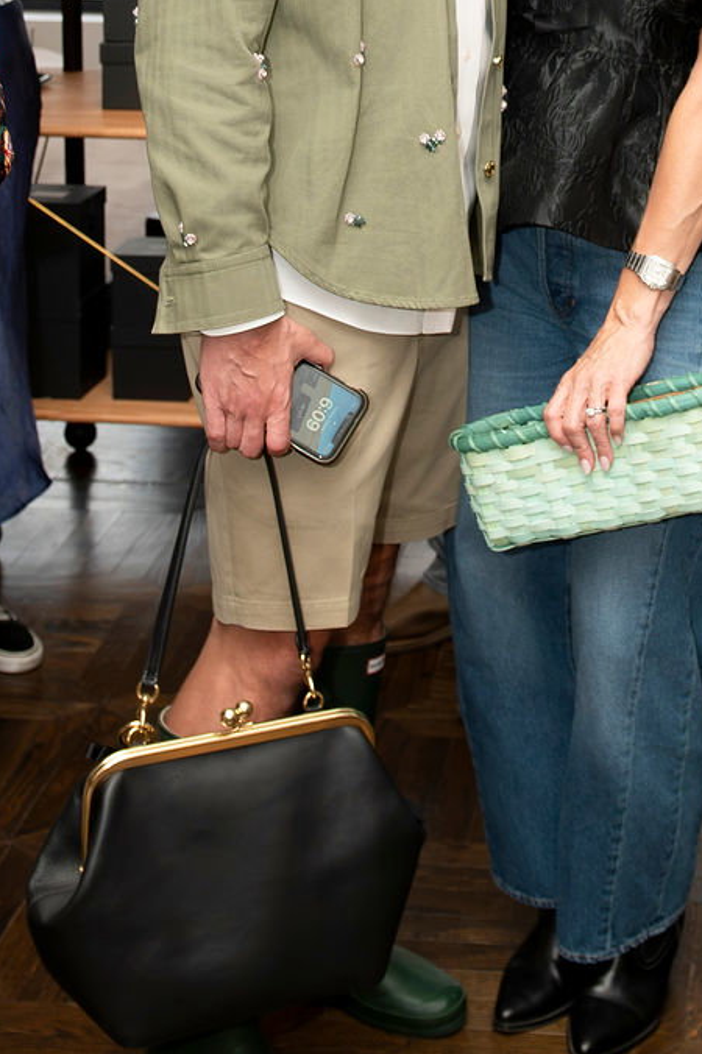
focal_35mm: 66
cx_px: 685
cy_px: 124
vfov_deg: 29.4
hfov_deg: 20.0
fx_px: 1932
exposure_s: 1/200
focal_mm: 29
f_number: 5
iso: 1600
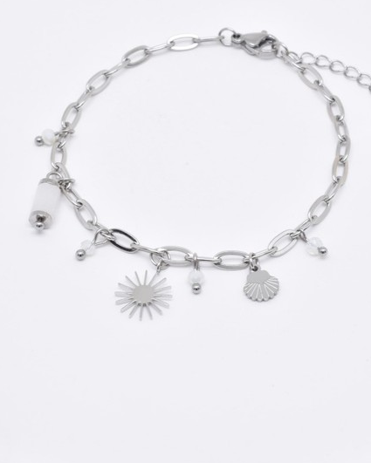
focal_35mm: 103
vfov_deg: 18.6
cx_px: 224
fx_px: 1413
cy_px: 152
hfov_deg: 14.9
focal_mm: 48
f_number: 22
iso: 100
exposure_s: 1/10
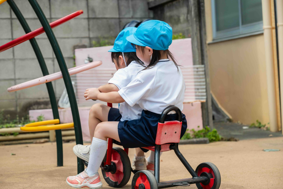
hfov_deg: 24.8
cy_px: 94
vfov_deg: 16.7
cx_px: 142
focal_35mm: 82
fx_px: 645
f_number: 5
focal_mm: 82
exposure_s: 1/320
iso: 200
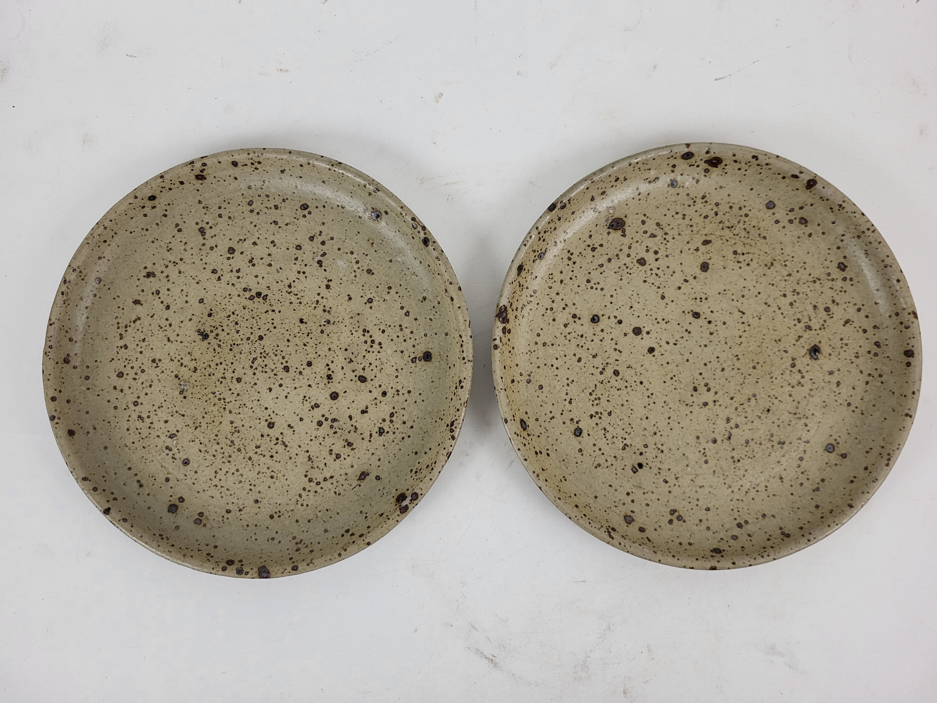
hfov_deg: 67.3
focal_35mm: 26
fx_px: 704
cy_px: 352
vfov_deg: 53.1
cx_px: 468
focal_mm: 5.4
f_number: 1.8
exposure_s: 1/100
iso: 320
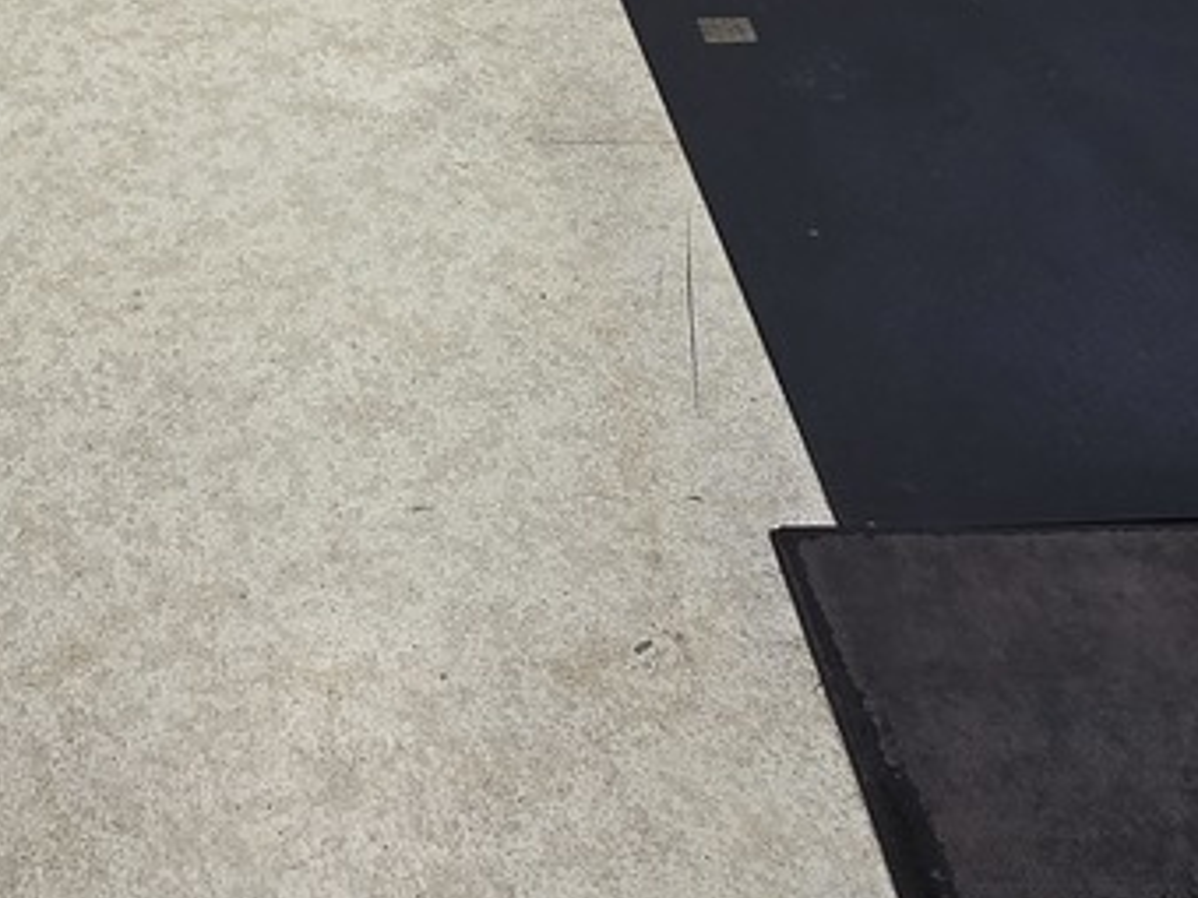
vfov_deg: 22.3
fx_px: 1903
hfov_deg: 33.3
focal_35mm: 55
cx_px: 141
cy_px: -419
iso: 200
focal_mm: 2.2
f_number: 1.9
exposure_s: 1/120
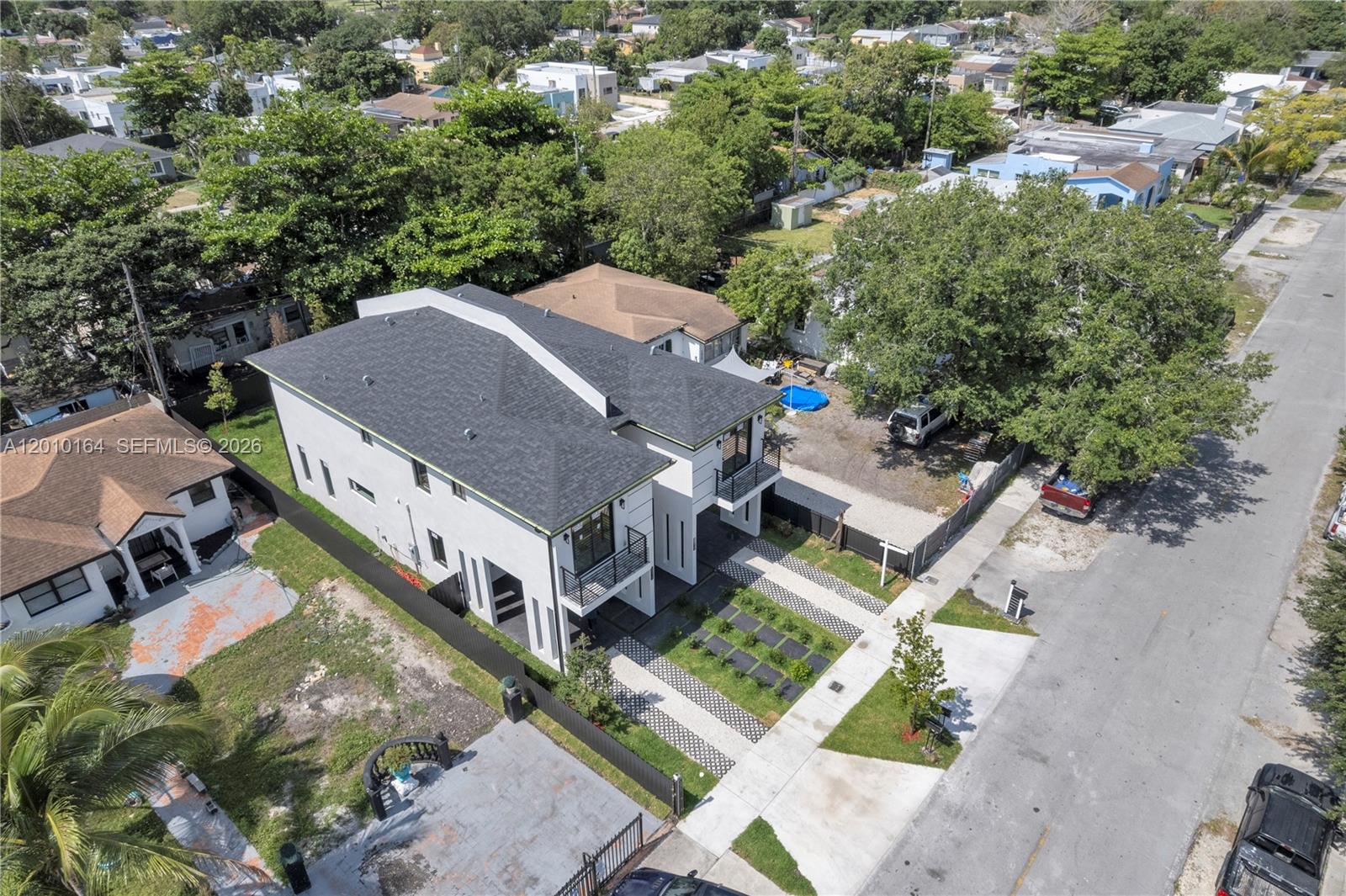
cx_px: 673
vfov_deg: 57.2
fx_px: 822
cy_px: 448
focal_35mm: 22
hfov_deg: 78.6
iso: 110
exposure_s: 1/2500
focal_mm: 8.38
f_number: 2.8
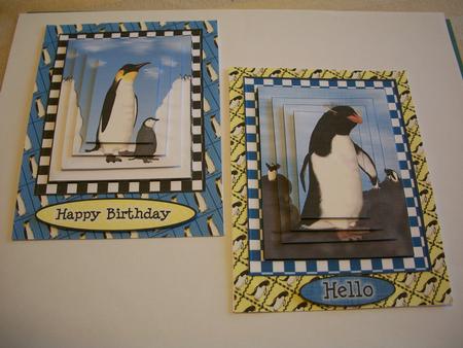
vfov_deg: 40.7
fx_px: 468
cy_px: 174
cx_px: 232
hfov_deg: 52.6
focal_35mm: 35
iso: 80
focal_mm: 6.3
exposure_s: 1/100
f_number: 3.1
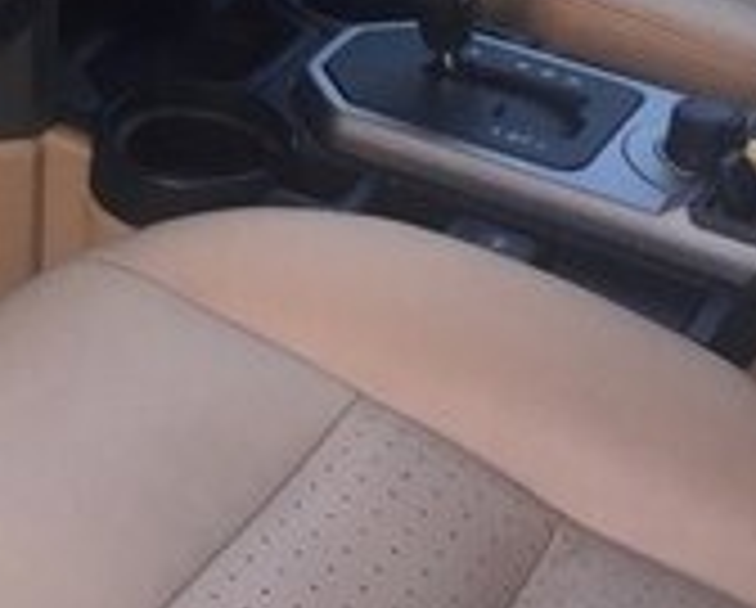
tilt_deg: -23.3
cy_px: -173
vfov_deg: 13.4
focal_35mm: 111
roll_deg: +0.0
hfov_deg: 17.0
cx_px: 40
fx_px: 2488
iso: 50
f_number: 2.2
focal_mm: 4.15
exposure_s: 1/33
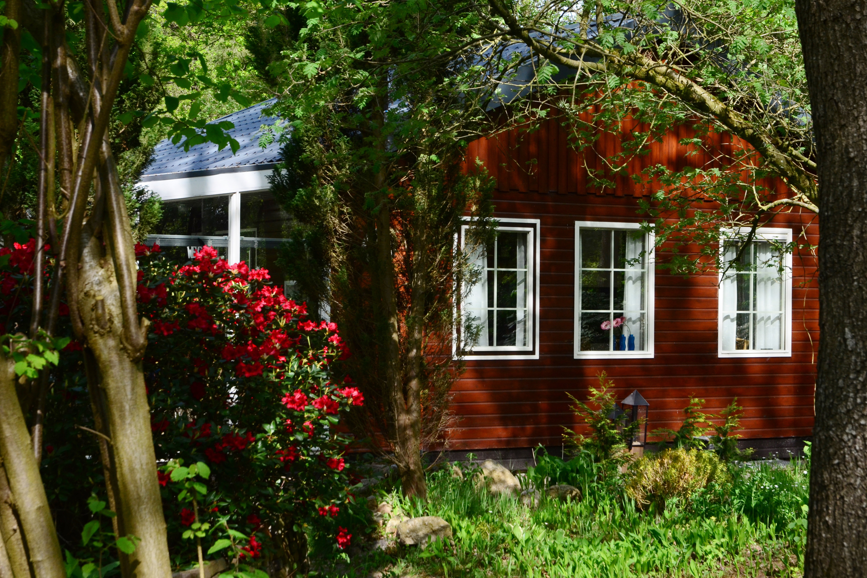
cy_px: 291
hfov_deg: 27.7
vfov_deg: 18.7
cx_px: 436
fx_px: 1758
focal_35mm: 73
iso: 560
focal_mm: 48
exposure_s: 1/320
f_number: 9
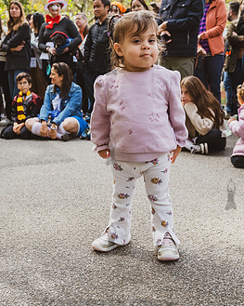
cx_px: 110
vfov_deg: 38.8
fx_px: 433
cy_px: 149
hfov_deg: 31.4
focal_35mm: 48
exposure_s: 1/1600
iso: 1000
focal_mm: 29
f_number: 4
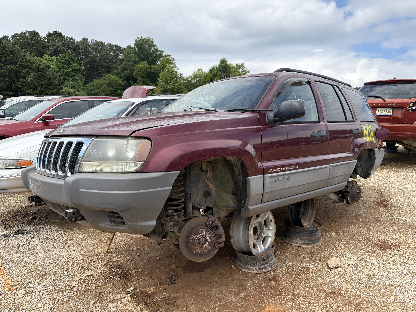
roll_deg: -0.8
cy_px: 156
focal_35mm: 26
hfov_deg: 67.3
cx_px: 208
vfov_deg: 53.1
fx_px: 312
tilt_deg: -6.3
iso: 64
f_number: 1.6
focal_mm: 5.96
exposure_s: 1/2364
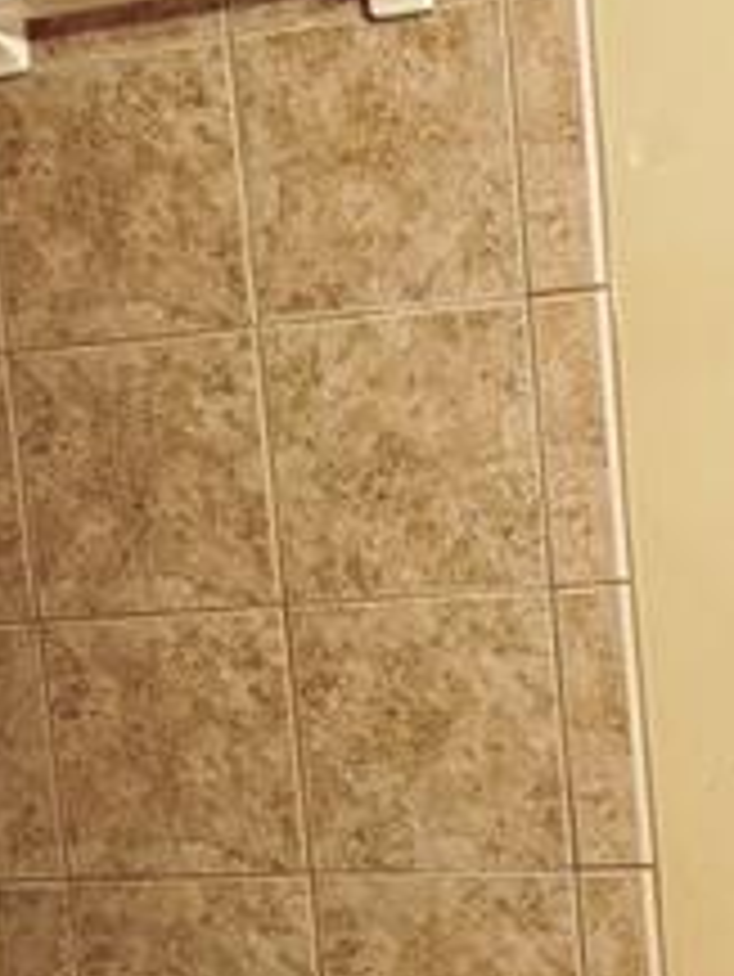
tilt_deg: -6.5
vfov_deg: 21.1
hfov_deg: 16.1
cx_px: 270
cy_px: 720
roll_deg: +6.2
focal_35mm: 92
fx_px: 2598
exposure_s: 1/60
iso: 320
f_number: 1.6
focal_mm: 5.96
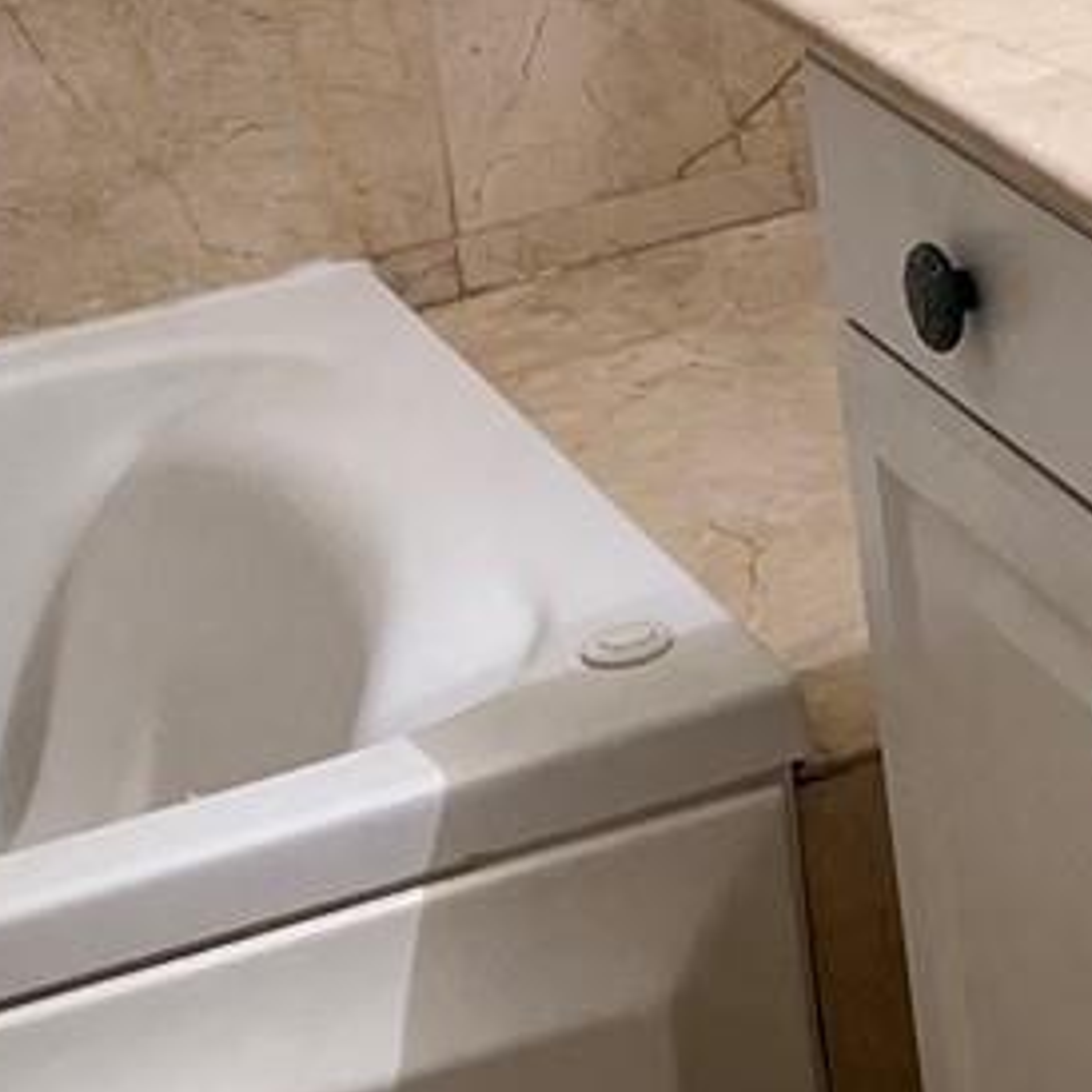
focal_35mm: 134
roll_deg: +6.5
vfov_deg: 12.2
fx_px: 4783
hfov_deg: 12.8
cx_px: 1220
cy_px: -685
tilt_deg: -8.7
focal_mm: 5.7
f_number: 1.5
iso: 40
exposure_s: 1/162
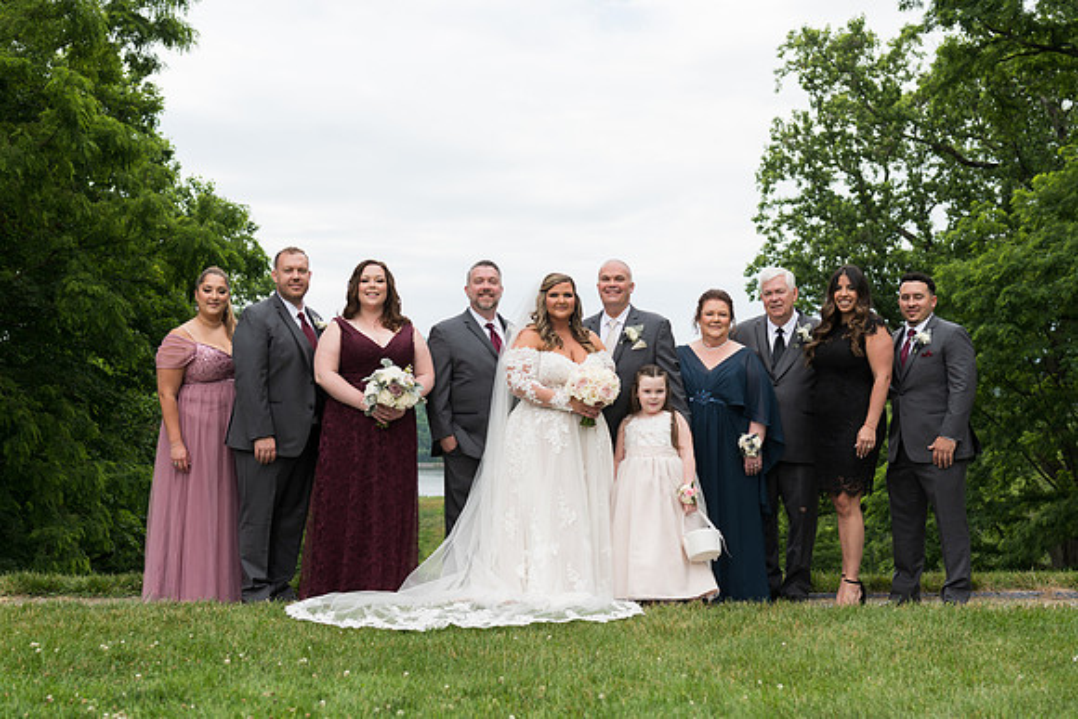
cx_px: 524
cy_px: 357
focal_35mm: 52
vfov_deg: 25.9
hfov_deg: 38.0
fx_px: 1566
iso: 64
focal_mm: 50
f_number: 4.5
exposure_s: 1/320
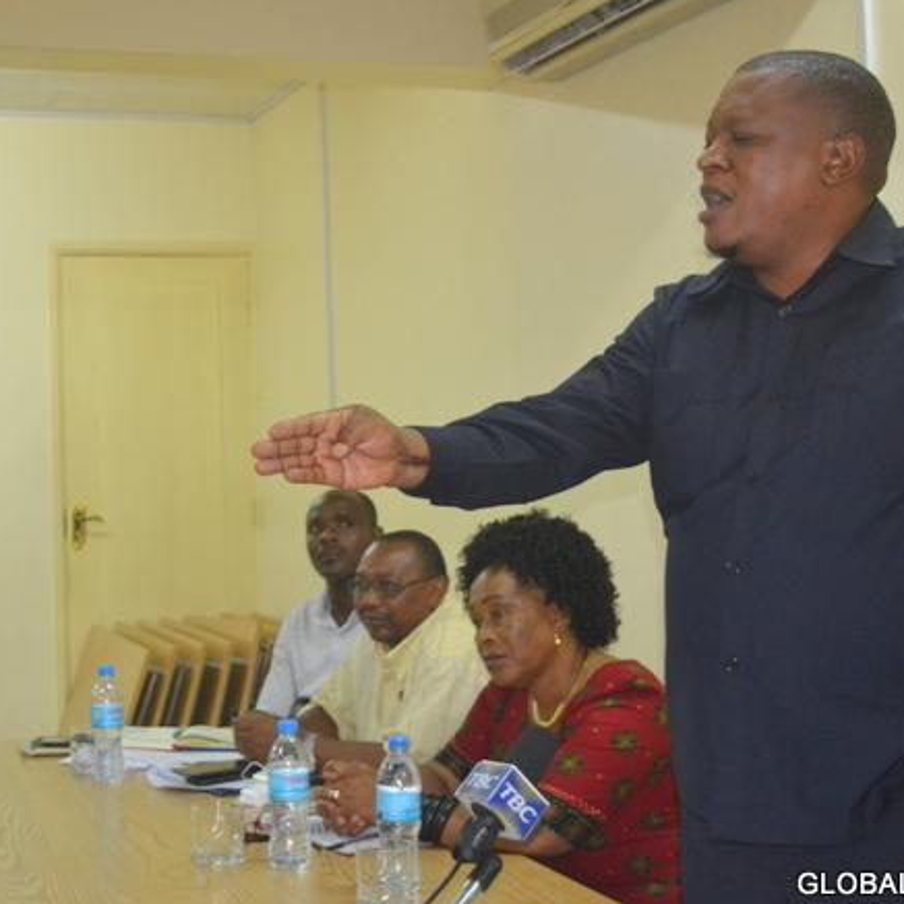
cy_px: 383
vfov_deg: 30.5
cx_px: 323
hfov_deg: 30.4
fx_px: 1655
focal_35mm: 56
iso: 1400
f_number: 4
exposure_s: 1/60
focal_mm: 24
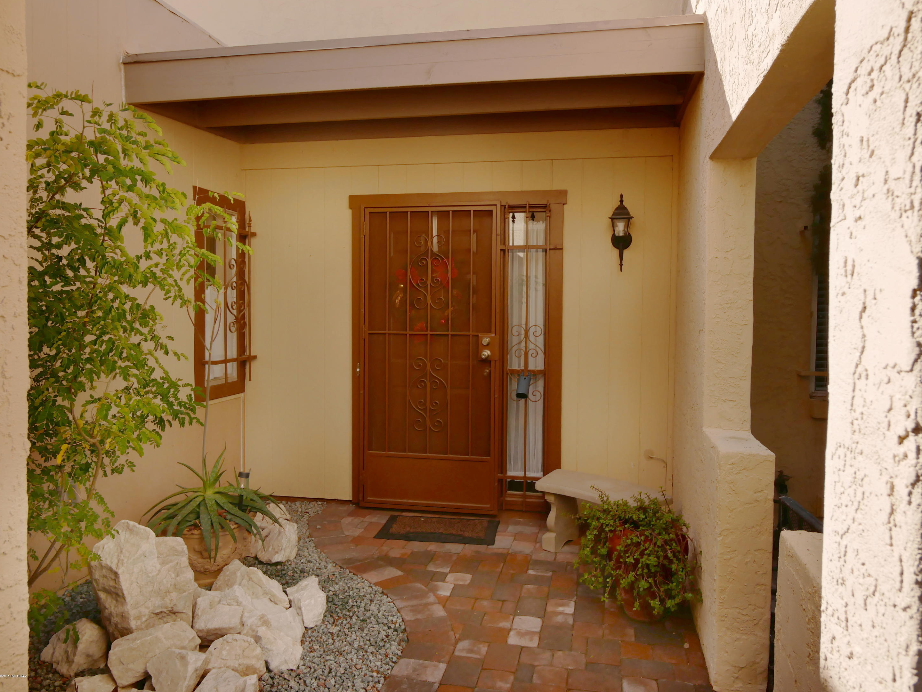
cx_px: 477
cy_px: 338
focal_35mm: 25
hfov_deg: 69.4
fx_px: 666
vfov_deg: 54.9
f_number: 6.3
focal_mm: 12
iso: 200
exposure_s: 1/500
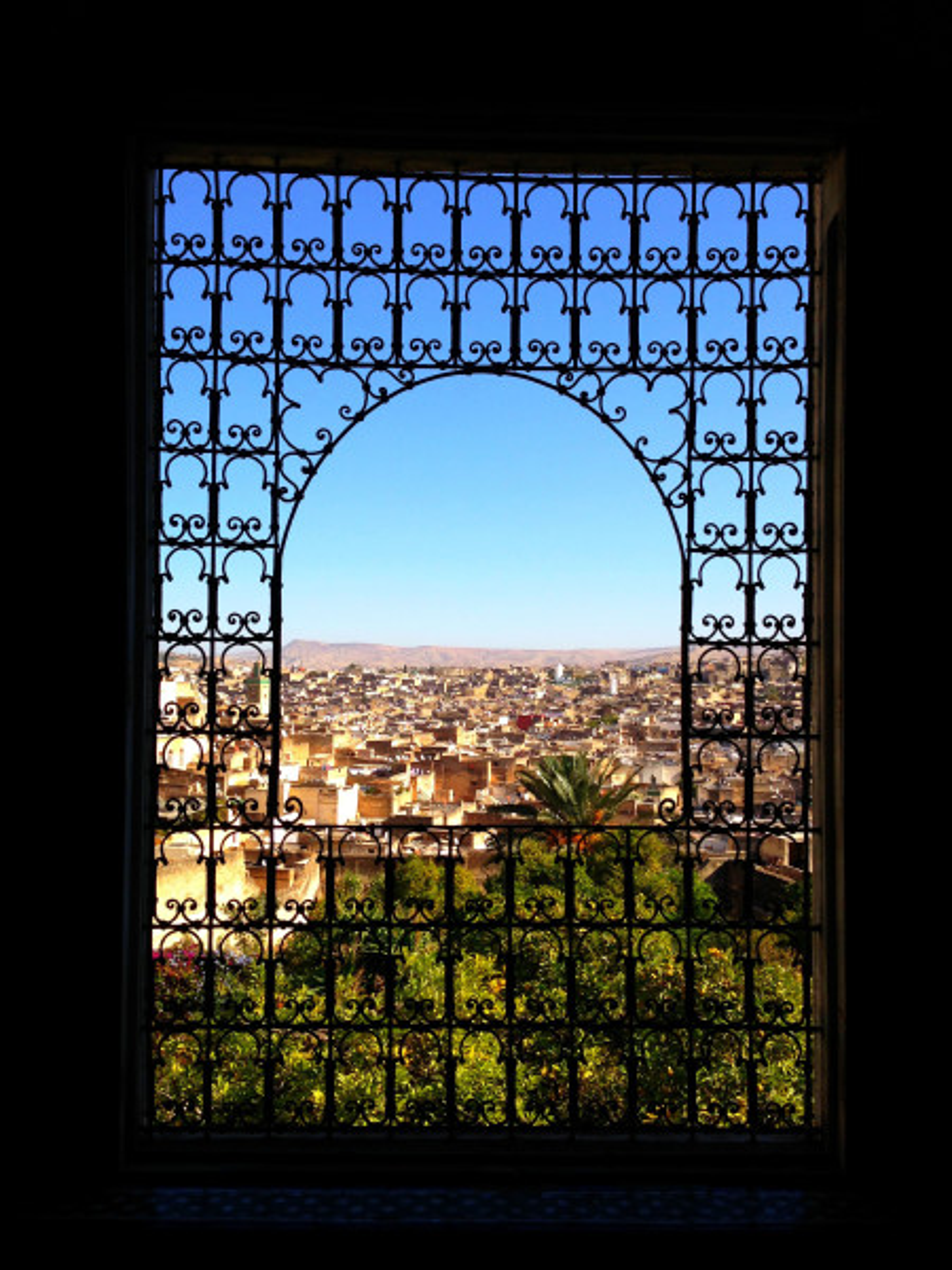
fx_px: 1210
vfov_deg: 55.4
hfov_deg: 42.9
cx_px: 476
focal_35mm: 33
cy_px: 635
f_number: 2.4
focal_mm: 4.13
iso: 50
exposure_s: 1/1261
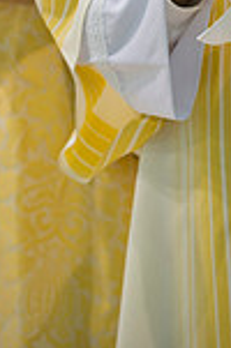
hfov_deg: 3.5
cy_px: -127
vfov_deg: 5.3
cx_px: 244
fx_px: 3751
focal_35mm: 388
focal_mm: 130
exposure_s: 1/80
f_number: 2.8
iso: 2000
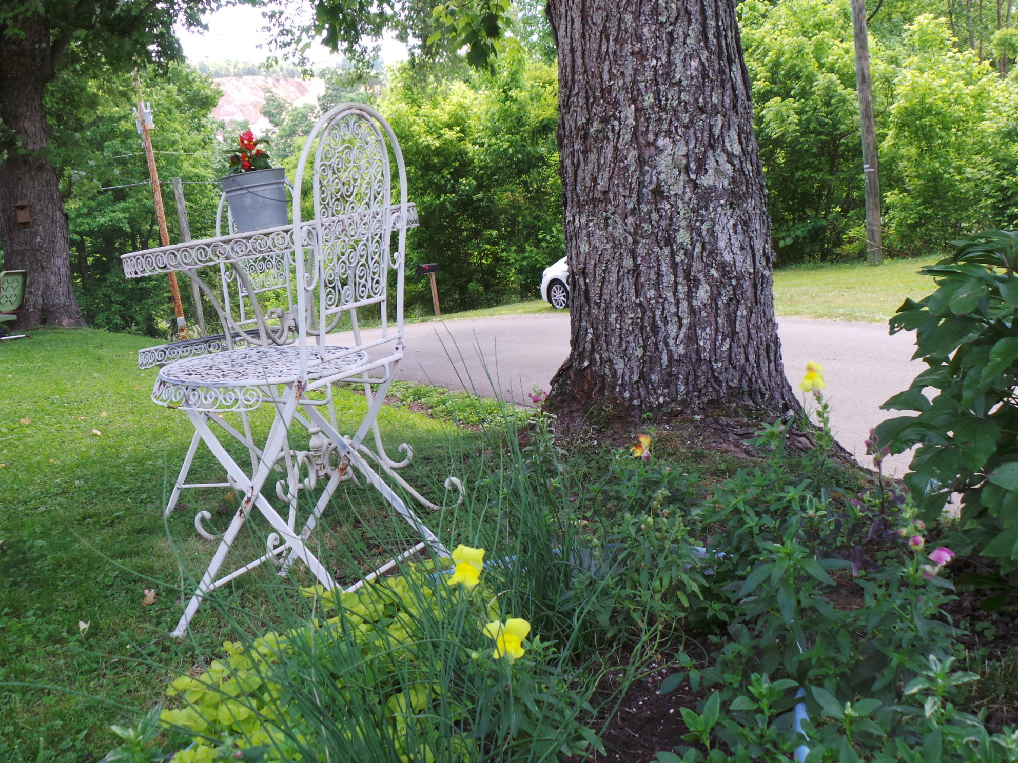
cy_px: 382
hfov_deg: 44.8
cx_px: 509
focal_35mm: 42
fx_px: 1235
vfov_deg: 34.3
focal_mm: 7.5
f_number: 4
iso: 100
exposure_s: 1/60
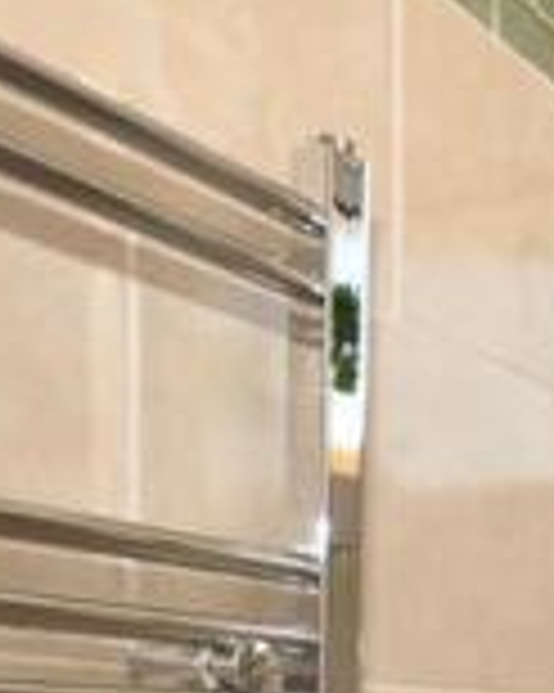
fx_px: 1231
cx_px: 946
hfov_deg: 19.9
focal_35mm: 60
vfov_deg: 29.2
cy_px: 713
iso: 200
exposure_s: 1/160
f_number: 6.3
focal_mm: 10
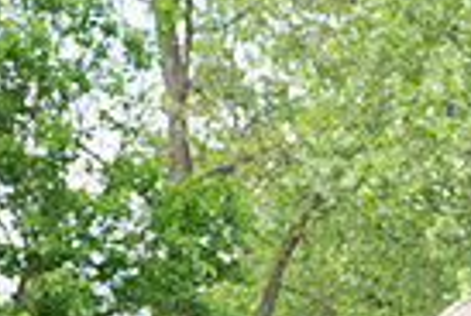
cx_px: 861
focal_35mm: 152
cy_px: 618
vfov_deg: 8.6
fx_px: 1993
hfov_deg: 12.3
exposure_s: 1/500
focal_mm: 34
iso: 400
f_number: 6.3
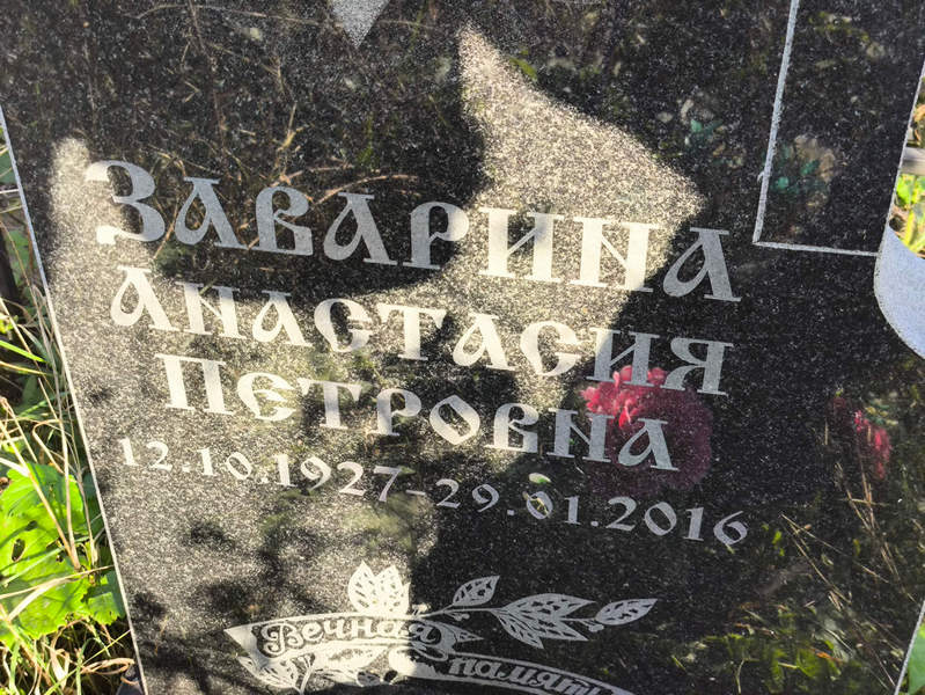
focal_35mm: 50
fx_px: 1337
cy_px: 348
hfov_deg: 38.2
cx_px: 462
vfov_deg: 29.1
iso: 50
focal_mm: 4.71
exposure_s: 1/147
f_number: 1.7
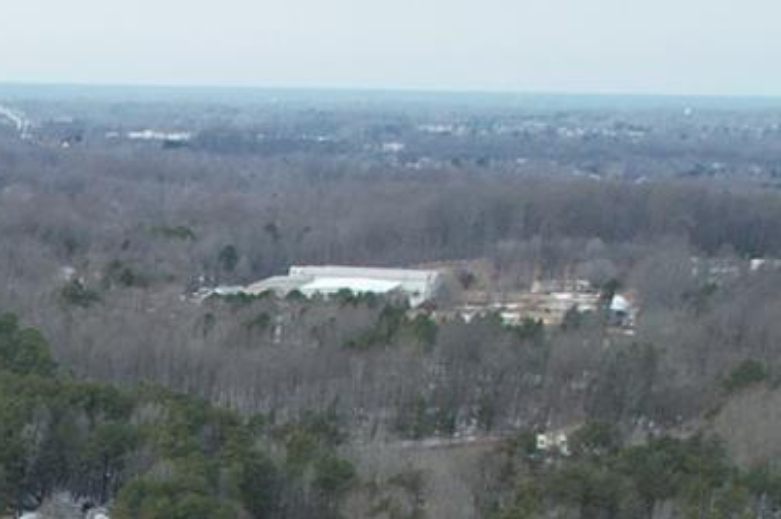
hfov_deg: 15.0
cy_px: 1369
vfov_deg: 9.7
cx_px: -620
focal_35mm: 119
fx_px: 2579
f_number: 2.8
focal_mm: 8.38
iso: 200
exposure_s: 1/160
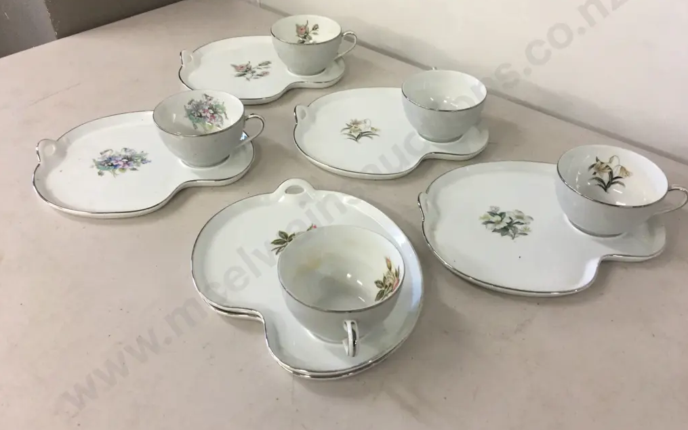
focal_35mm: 31
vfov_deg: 40.6
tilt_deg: -37.4
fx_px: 581
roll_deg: -0.2
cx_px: 344
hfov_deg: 61.2
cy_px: 197
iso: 50
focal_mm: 4.15
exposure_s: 1/33
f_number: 2.2
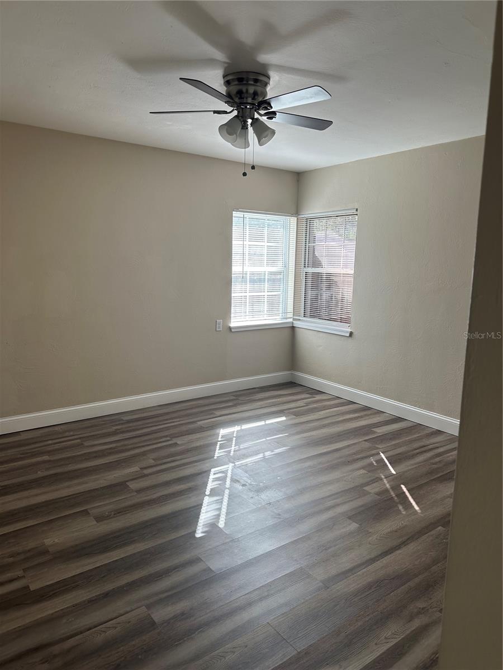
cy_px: 335
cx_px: 252
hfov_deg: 56.8
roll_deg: -3.1
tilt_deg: -8.4
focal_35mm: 24
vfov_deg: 71.6
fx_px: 465
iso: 64
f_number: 1.78
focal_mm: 6.86
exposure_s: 1/162
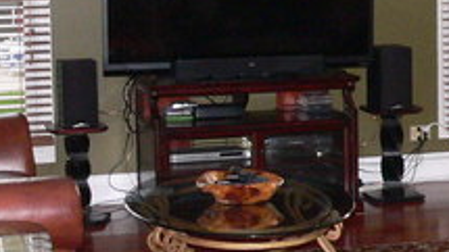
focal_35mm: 117
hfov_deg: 17.8
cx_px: 476
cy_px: 69
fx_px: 1393
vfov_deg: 10.3
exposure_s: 1/60
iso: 400
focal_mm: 6
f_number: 2.8
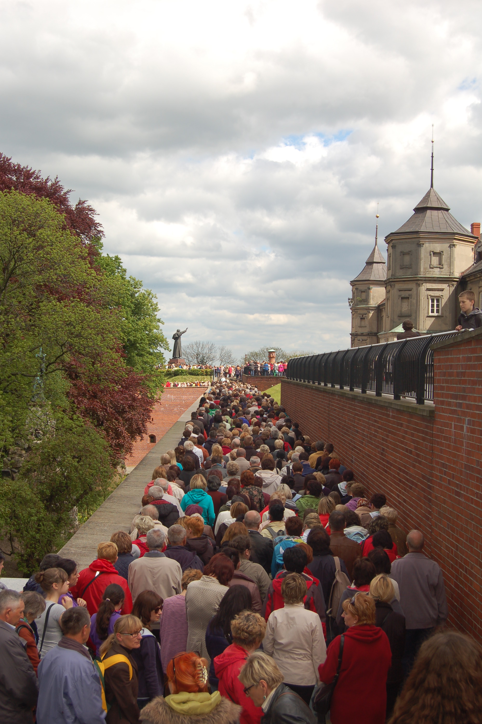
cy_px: 362
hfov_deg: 26.4
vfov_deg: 38.9
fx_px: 1026
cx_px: 241
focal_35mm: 51
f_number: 6.3
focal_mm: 34
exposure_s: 1/500
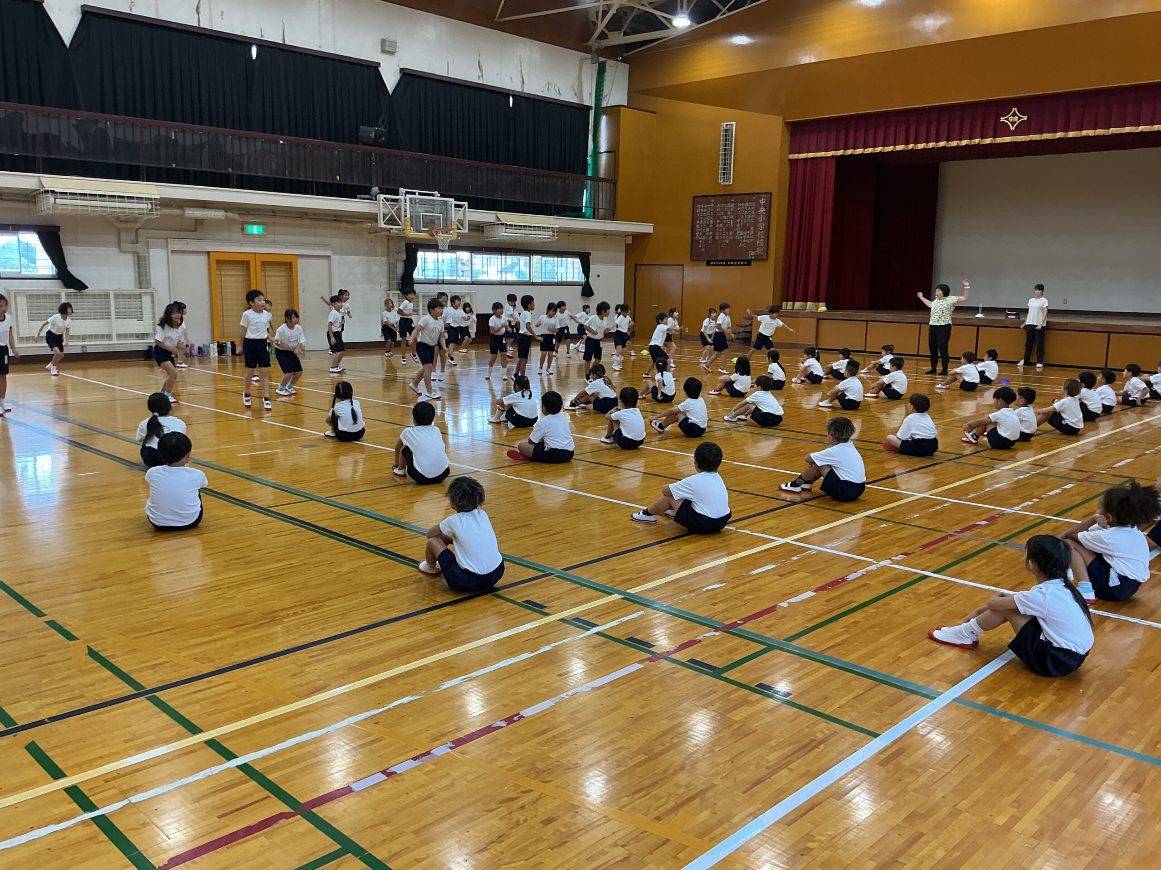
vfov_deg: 48.2
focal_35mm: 29
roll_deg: +0.3
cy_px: 435
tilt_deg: -8.7
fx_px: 973
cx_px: 580
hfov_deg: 61.7
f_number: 1.8
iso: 50
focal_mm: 3
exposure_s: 1/50
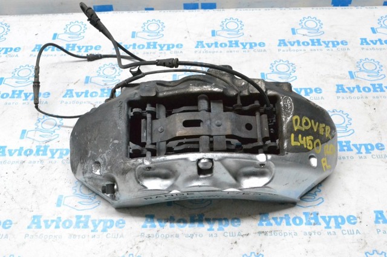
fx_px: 483
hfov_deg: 43.6
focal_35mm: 45
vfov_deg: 29.8
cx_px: 194
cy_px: 128
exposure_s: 1/125
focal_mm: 30
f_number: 10
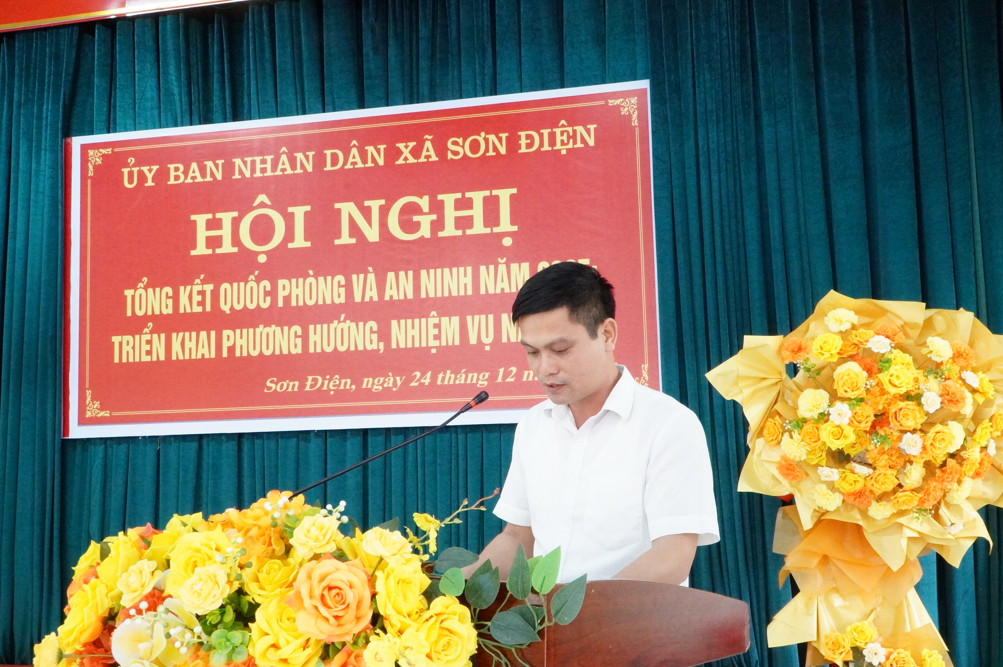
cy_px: 334
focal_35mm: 32
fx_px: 877
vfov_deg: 41.6
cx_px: 502
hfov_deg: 59.5
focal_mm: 21
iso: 10000
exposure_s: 1/15
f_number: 20
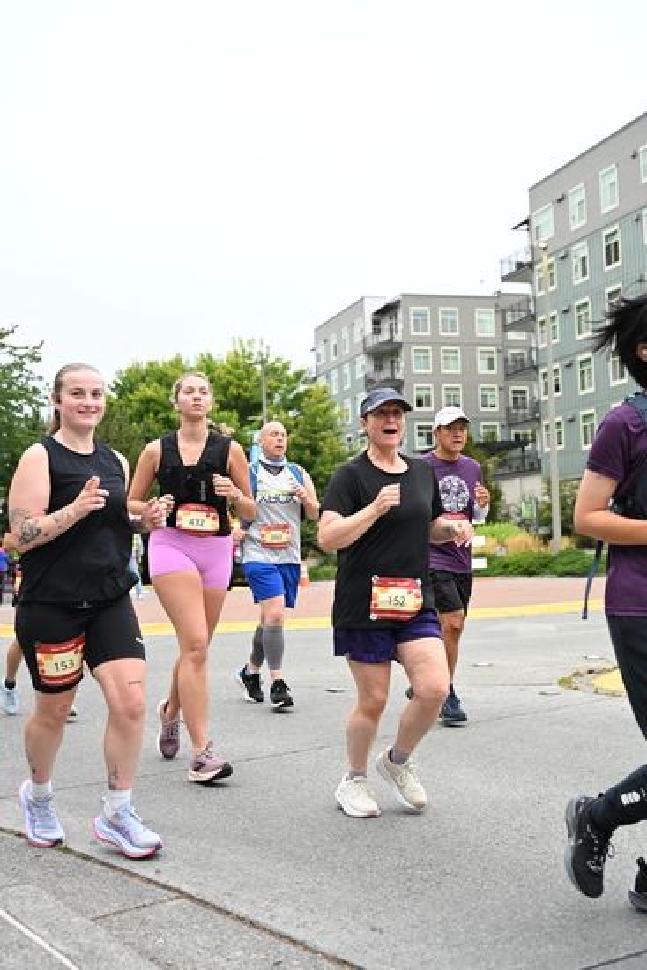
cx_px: 324
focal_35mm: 44
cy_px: 485
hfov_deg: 30.5
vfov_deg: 44.5
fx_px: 1185
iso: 1600
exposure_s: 1/800
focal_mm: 44
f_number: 4
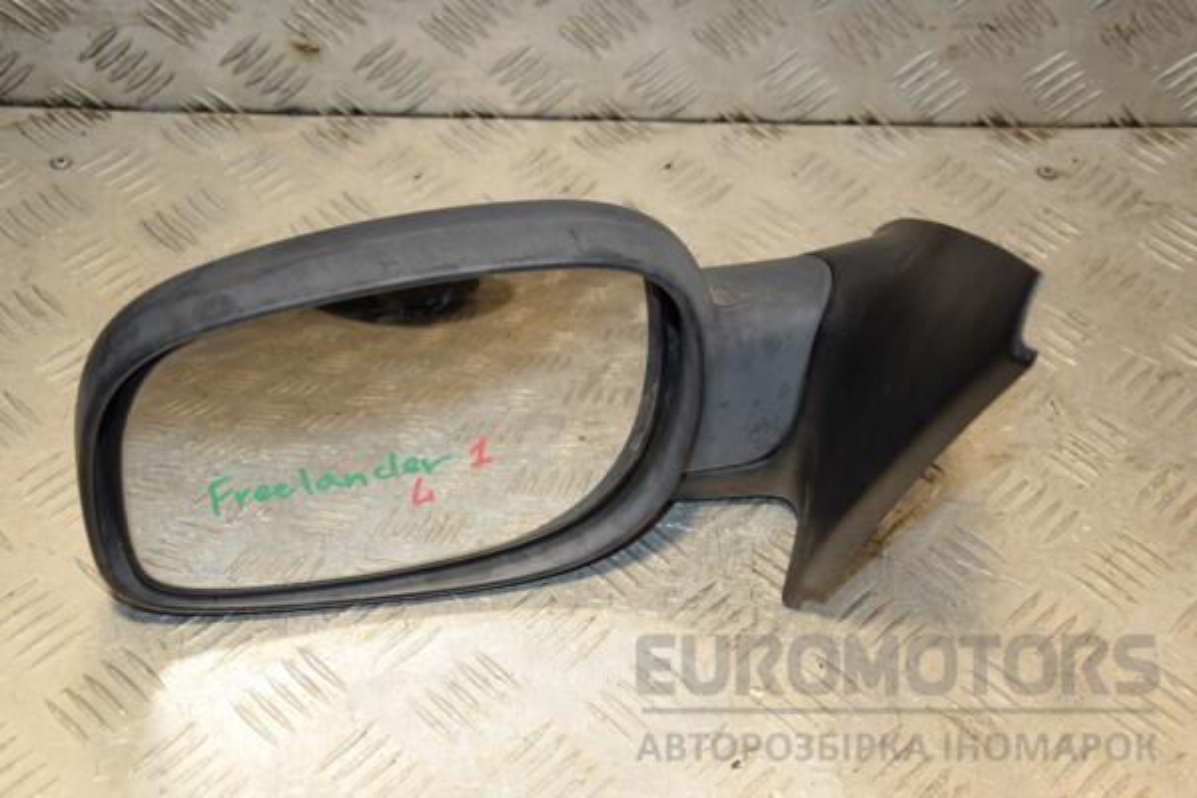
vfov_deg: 22.6
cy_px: 399
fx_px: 1995
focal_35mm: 60
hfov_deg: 33.4
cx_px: 598
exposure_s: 1/200
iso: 800
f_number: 5.6
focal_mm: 40
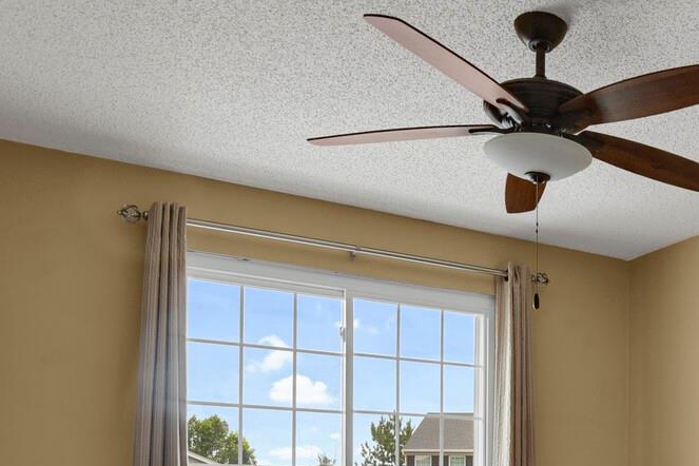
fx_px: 796
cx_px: 642
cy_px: 510
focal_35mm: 41
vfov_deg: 29.5
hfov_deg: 43.0
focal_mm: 17
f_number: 8
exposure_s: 1/20
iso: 1250
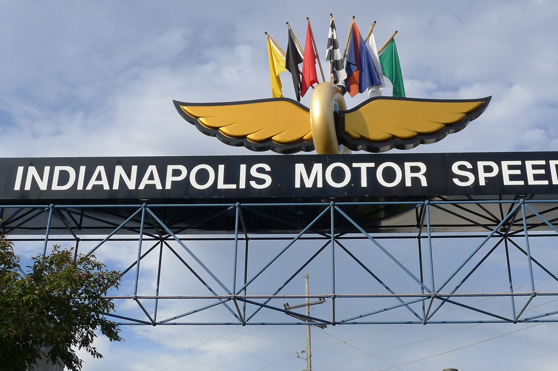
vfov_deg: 25.4
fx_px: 821
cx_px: 317
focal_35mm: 53
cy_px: 124
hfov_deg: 37.5
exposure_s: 1/500
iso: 80
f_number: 4
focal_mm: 7.5
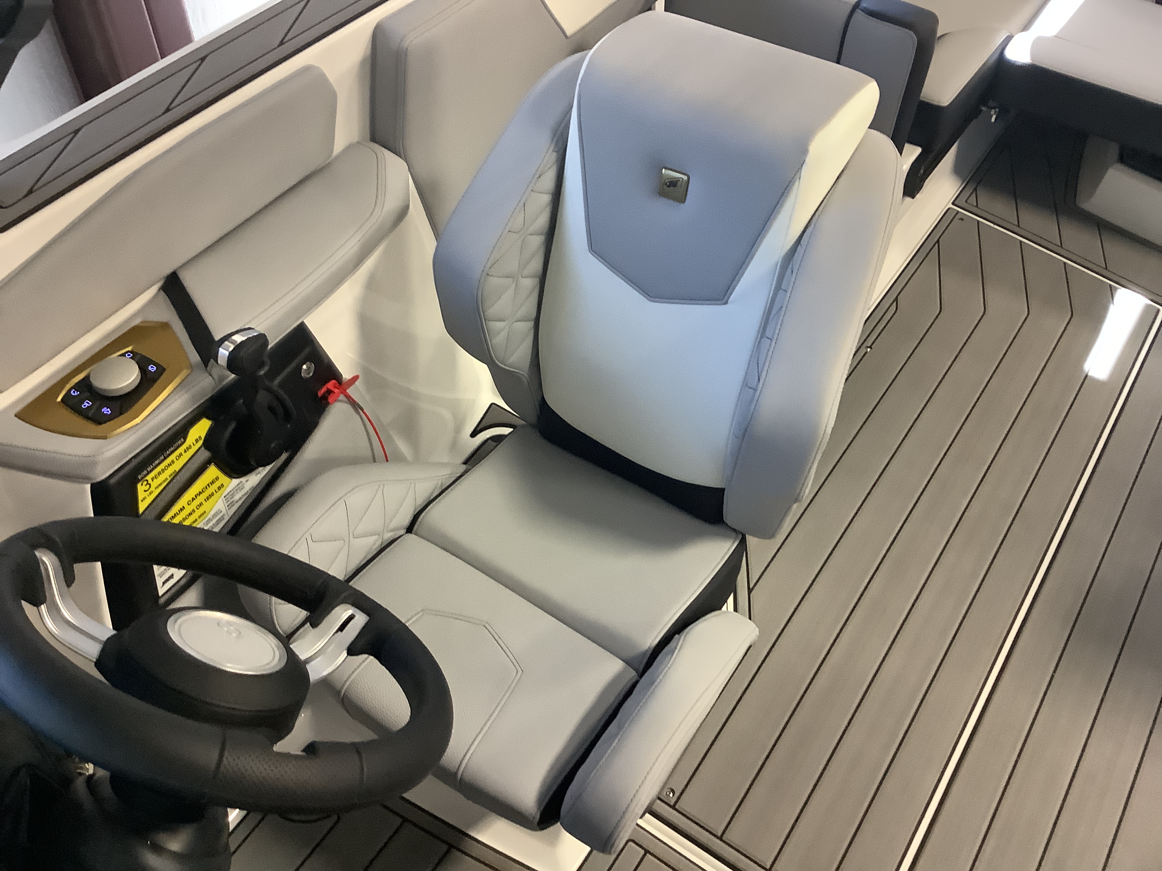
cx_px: 581
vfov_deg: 45.4
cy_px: 436
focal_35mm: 31
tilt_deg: -50.7
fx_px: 1041
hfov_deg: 58.4
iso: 320
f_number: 2.4
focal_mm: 3.3
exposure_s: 1/40
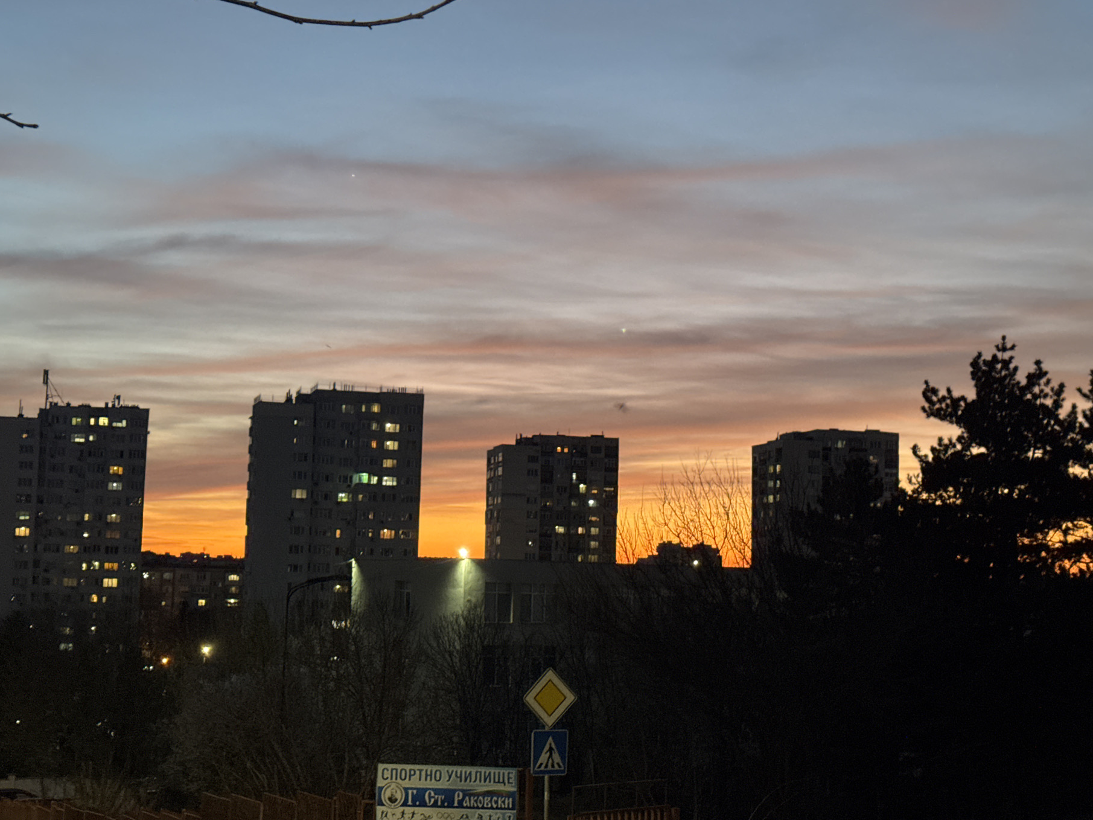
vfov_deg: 27.5
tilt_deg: +3.9
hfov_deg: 36.2
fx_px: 1673
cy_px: 431
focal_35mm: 53
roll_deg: -1.5
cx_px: 545
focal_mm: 6.76
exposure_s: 1/25
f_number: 1.78
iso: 400
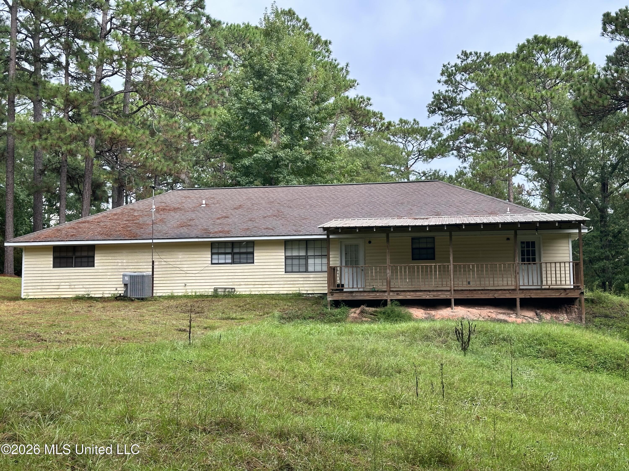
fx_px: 872
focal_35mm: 48
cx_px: 314
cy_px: 236
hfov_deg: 39.7
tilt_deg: +5.2
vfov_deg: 30.3
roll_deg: +0.2
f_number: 1.78
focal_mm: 6.86
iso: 50
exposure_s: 1/146
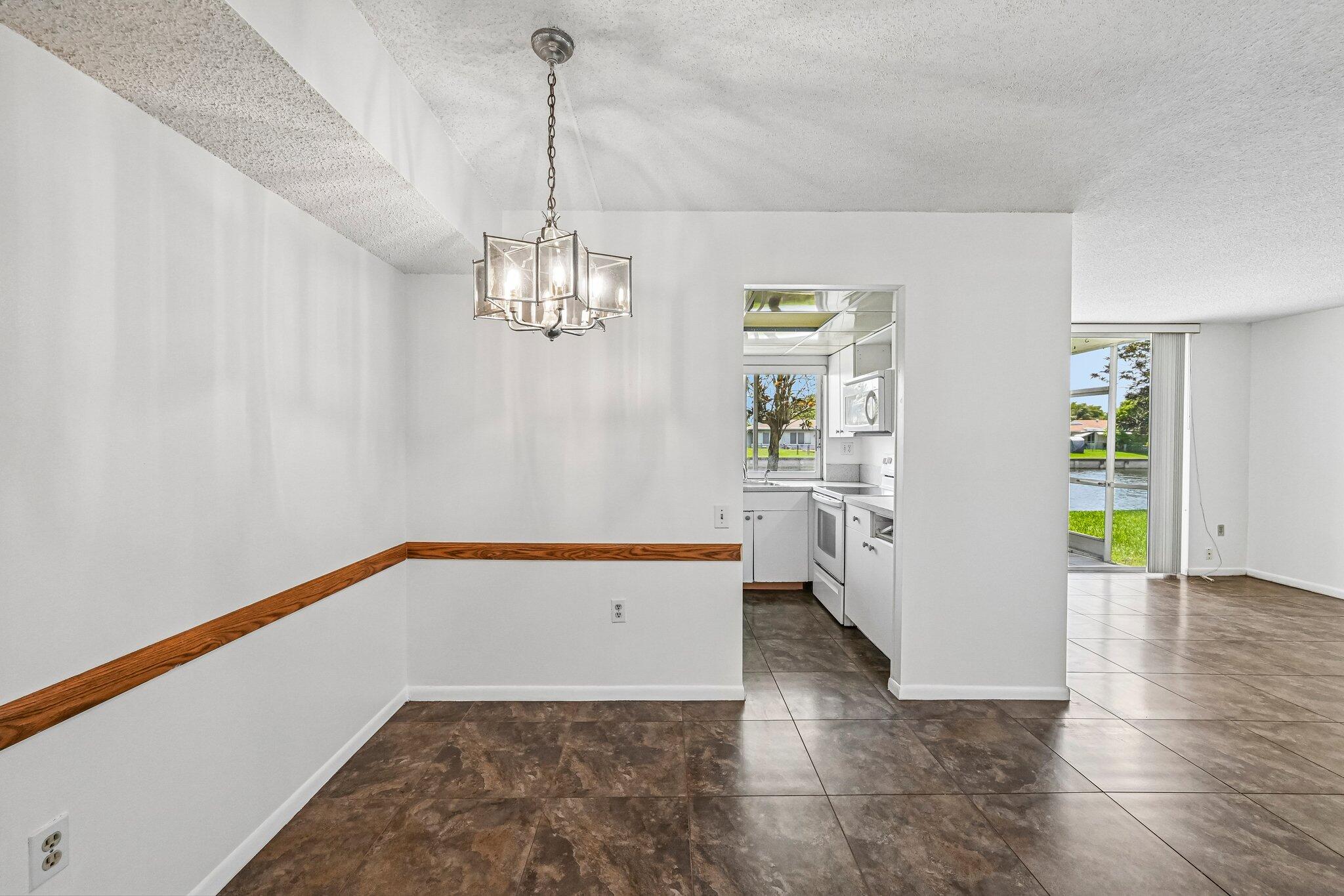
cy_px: 448
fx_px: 523
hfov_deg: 104.3
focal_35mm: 14
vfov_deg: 81.2
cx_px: 672
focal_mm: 14
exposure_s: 1/320
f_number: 10
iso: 3200
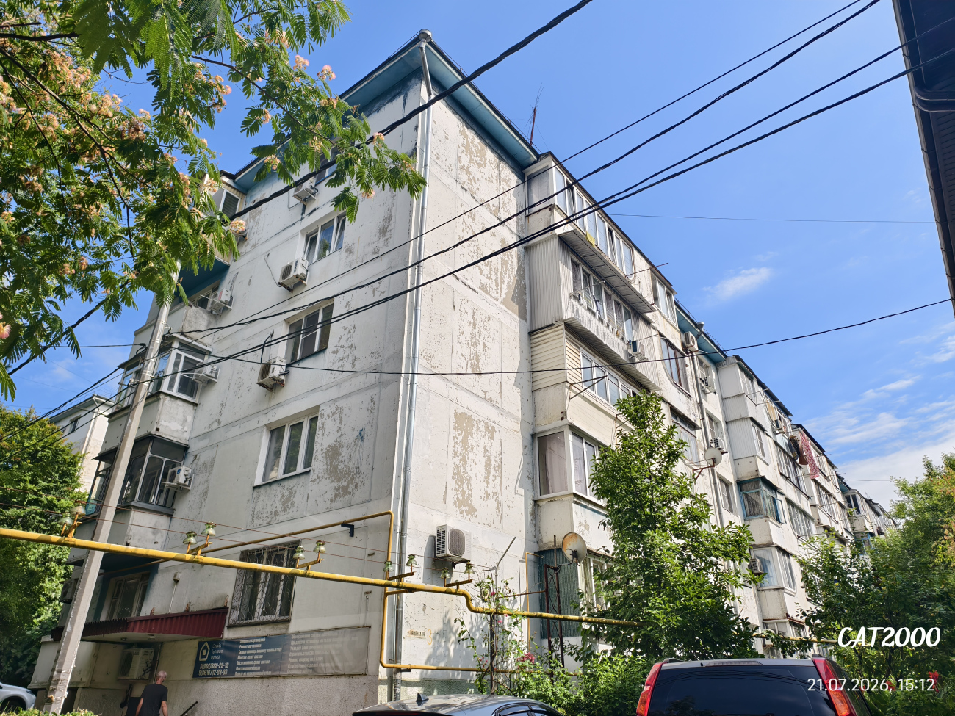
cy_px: 358
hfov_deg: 73.9
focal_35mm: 23
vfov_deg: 58.9
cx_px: 478
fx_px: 635
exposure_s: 1/4082
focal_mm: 6.54
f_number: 1.57
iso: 72
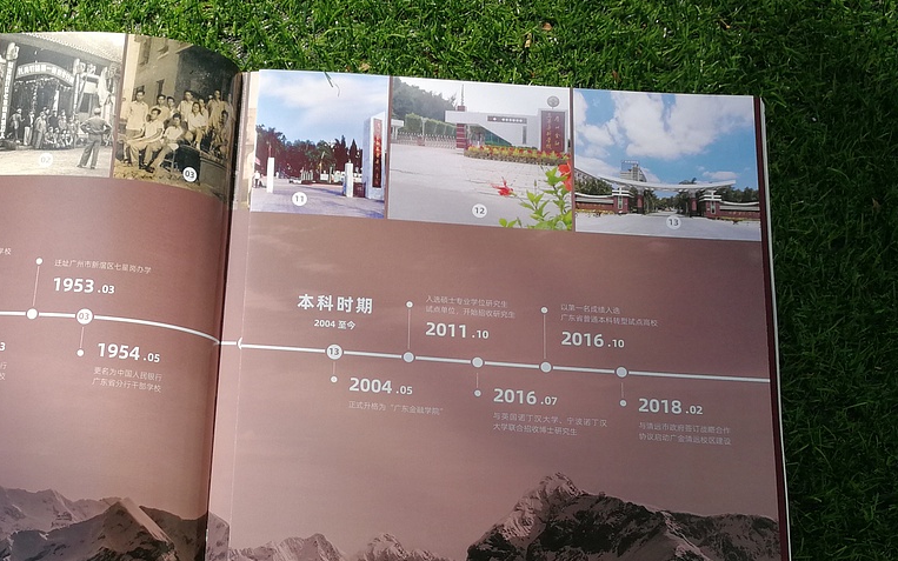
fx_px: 1175
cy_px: 306
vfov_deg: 26.9
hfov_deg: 40.3
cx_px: 195
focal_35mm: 48
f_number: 2.2
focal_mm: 3.84
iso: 50
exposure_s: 1/788
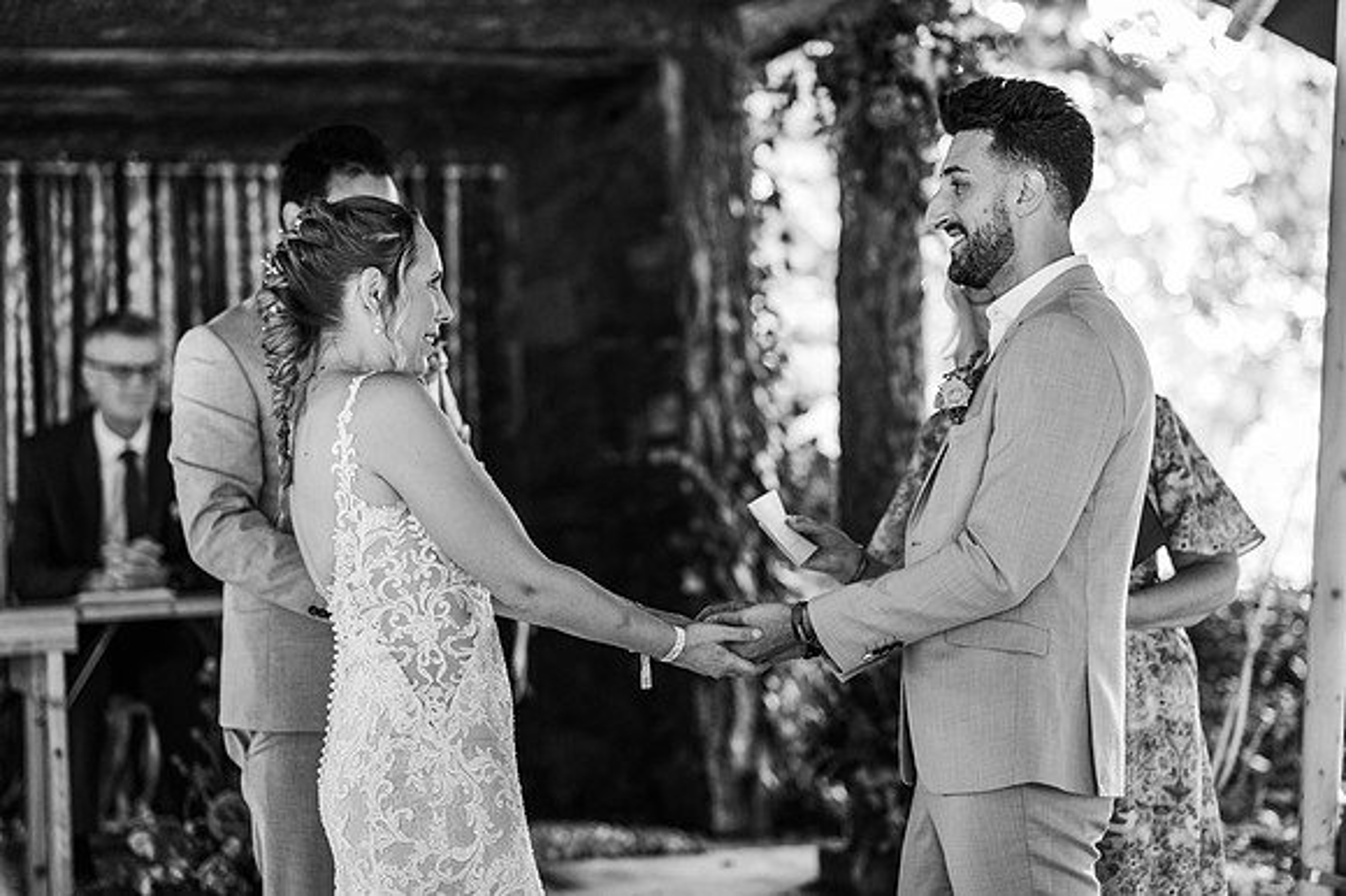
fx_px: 3176
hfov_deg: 23.9
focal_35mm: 85
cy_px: 448
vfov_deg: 16.1
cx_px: 673
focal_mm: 85
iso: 1000
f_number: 2.2
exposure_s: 1/200
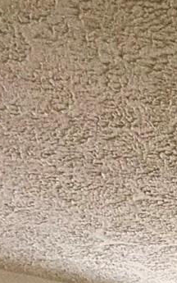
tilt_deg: -3.3
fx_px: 678
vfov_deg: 17.6
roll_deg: +1.3
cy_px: 547
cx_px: 501
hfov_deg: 10.9
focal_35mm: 88
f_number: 2.2
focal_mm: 2.22
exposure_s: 1/60
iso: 500
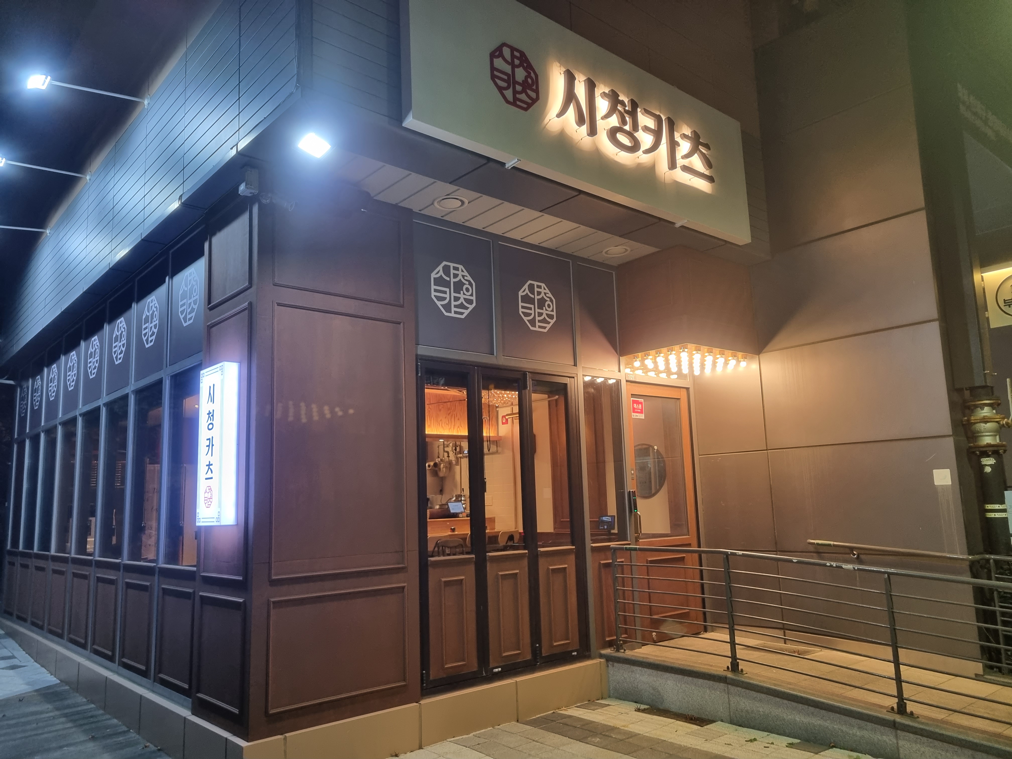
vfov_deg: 53.1
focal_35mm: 26
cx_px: 506
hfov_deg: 67.3
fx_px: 760
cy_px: 380
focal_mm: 5.4
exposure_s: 1/120
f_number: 1.8
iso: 250
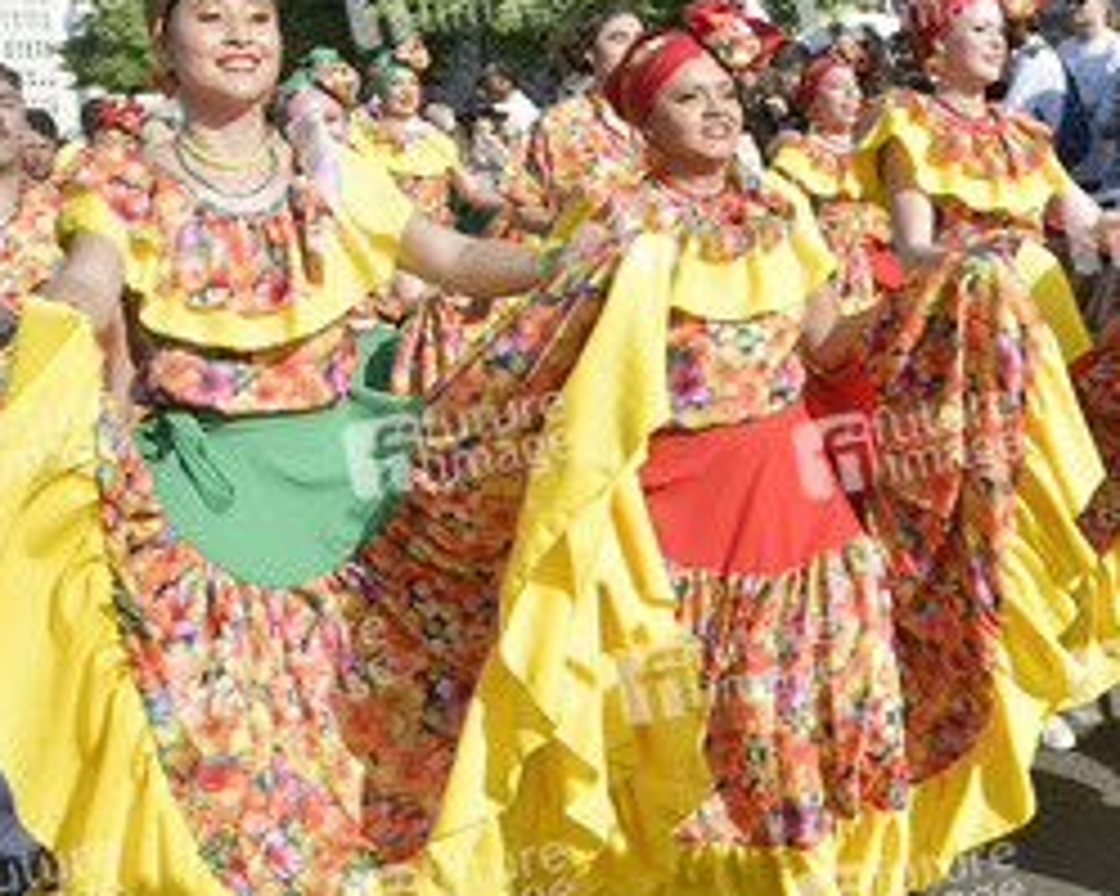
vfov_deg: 29.5
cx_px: 789
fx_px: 1690
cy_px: 333
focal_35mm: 51
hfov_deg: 36.1
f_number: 6.3
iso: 160
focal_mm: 30
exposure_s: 1/500
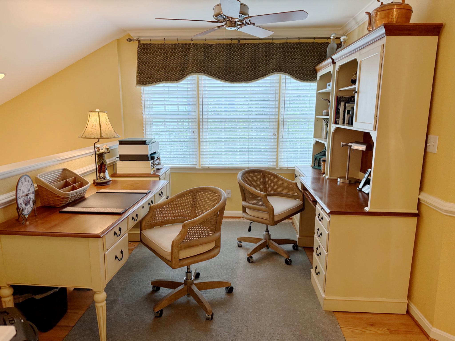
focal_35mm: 24
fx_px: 315
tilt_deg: -9.6
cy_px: 170
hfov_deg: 71.6
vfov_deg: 56.8
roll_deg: -0.6
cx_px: 228
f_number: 1.78
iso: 160
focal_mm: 6.76
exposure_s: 1/120
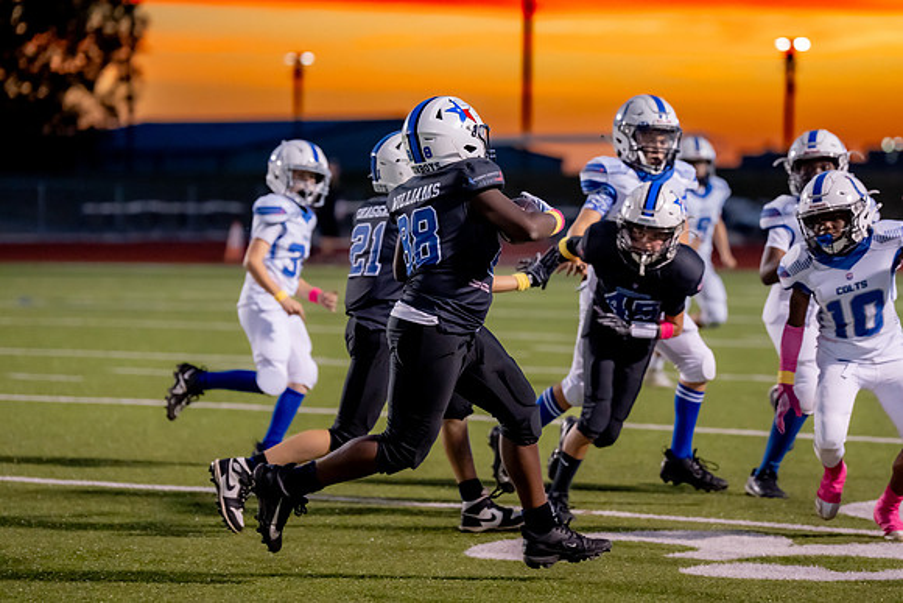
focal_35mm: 163
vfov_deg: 8.4
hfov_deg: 12.6
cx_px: 544
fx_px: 4087
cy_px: 265
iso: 2500
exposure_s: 1/1000
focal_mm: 133
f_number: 2.8
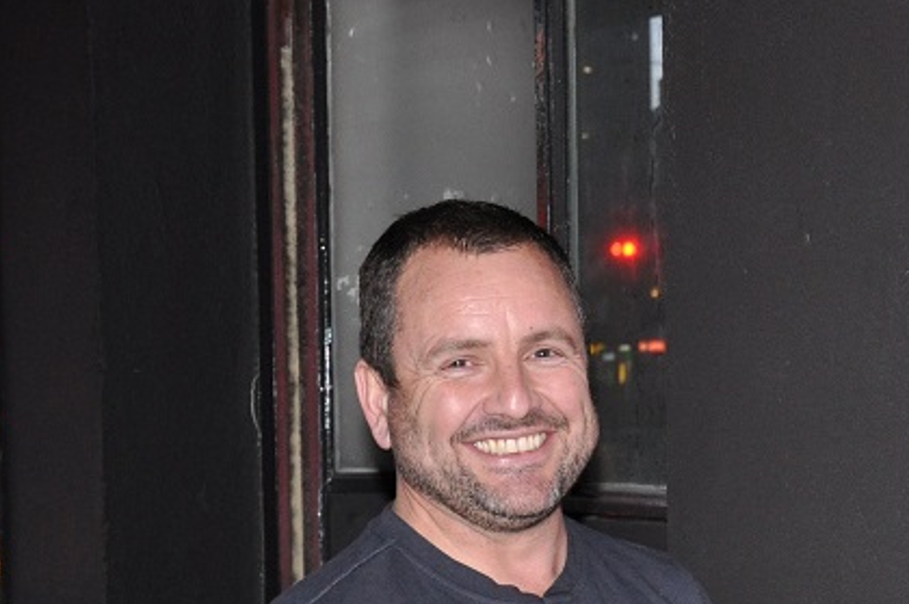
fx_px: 2522
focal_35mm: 100
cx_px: 959
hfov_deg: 19.7
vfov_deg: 13.5
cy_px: 537
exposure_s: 1/60
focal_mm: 28
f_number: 4
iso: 800
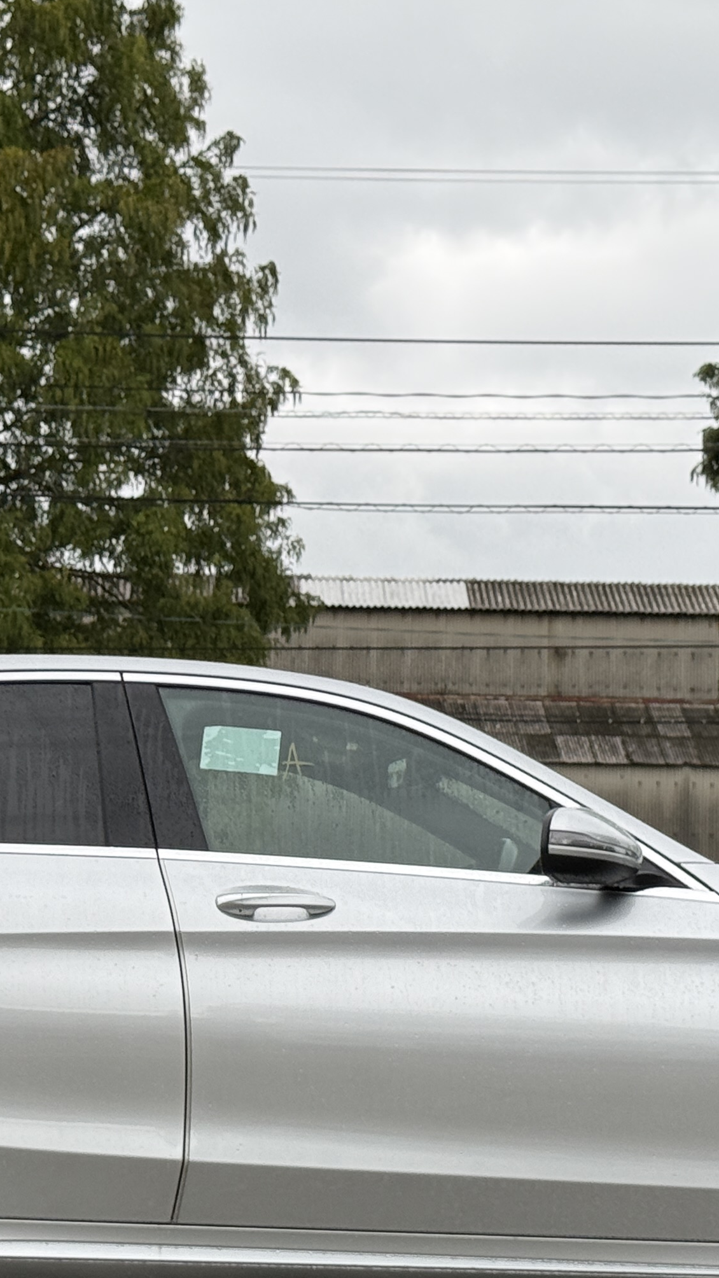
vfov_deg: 20.3
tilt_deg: +3.3
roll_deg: -0.9
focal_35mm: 105
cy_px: 845
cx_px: 271
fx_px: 3558
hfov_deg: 11.5
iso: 100
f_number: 1.78
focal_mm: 6.76
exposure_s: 1/111
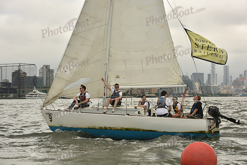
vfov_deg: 18.2
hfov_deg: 27.0
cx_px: 124
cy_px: 82
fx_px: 515
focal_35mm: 75
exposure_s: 1/1250
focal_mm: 75
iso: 320
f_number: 7.1
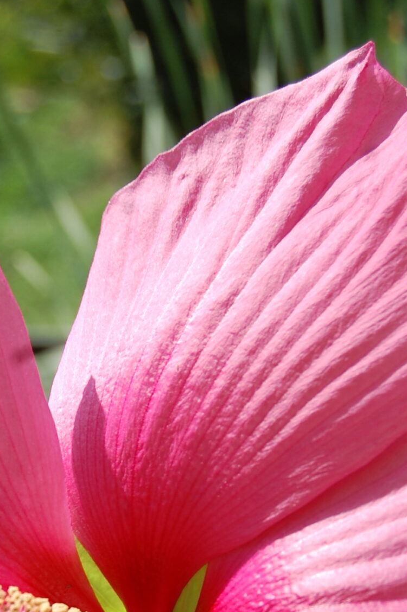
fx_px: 2601
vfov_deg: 13.2
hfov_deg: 8.9
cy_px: 645
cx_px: 101
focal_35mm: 153
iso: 200
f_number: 9
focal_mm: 45
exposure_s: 1/320
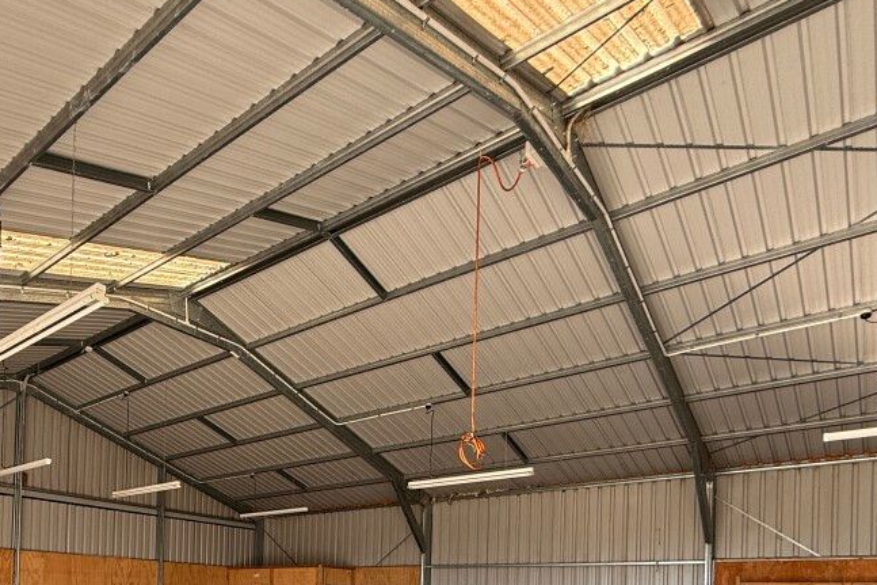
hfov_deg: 62.8
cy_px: 593
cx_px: 201
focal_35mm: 27
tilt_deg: +2.6
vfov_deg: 41.3
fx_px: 658
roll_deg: -1.2
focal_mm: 2.22
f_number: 2.2
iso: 64
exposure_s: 1/126
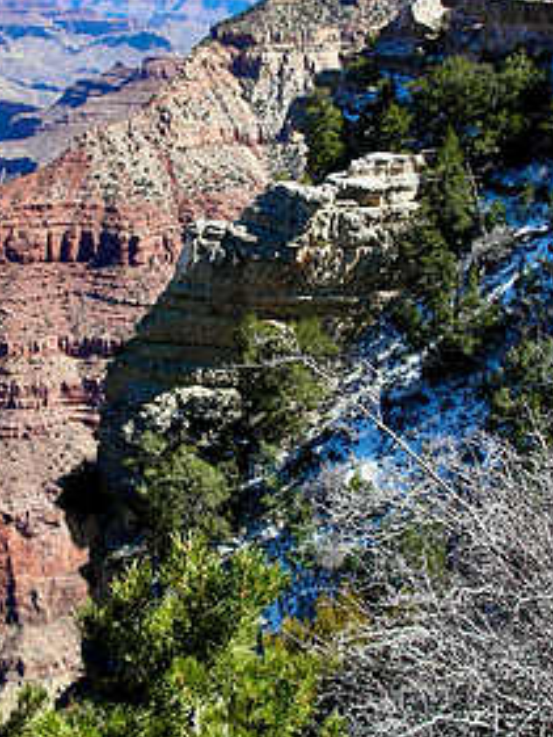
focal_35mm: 56
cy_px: 286
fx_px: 1192
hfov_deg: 26.1
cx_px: 257
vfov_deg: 34.2
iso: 50
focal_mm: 5.8
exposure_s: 1/68.1
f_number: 8.5
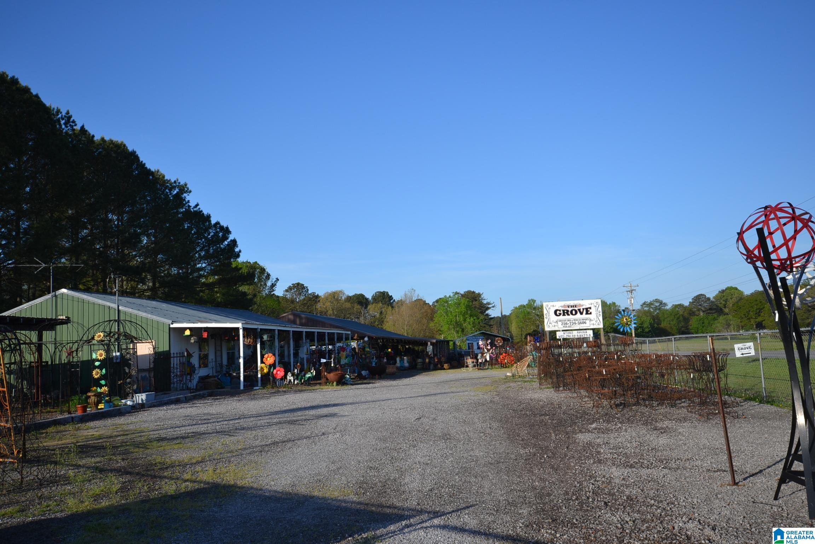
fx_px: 679
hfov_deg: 61.9
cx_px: 408
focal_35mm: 30
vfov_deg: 43.6
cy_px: 272
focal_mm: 20
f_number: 7.1
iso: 100
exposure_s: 1/200
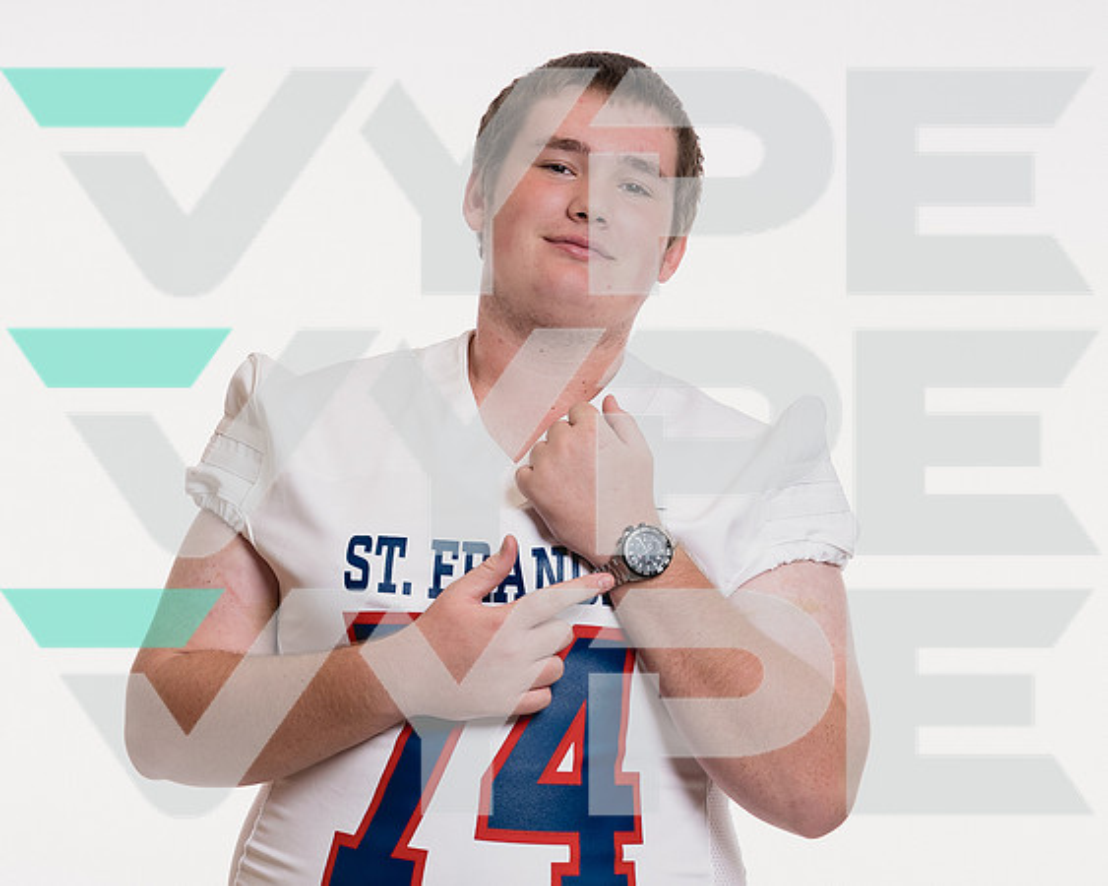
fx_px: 3650
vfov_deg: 13.8
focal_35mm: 111
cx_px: 480
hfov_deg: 17.3
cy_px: 510
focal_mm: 70
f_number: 5.6
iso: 400
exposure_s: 1/250
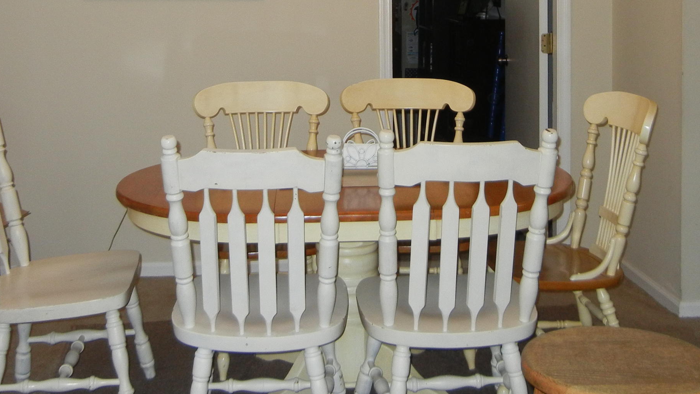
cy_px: 20
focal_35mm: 54
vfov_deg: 21.6
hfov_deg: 38.5
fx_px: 1002
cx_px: 342
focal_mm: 5.4
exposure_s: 1/30
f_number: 3.5
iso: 221
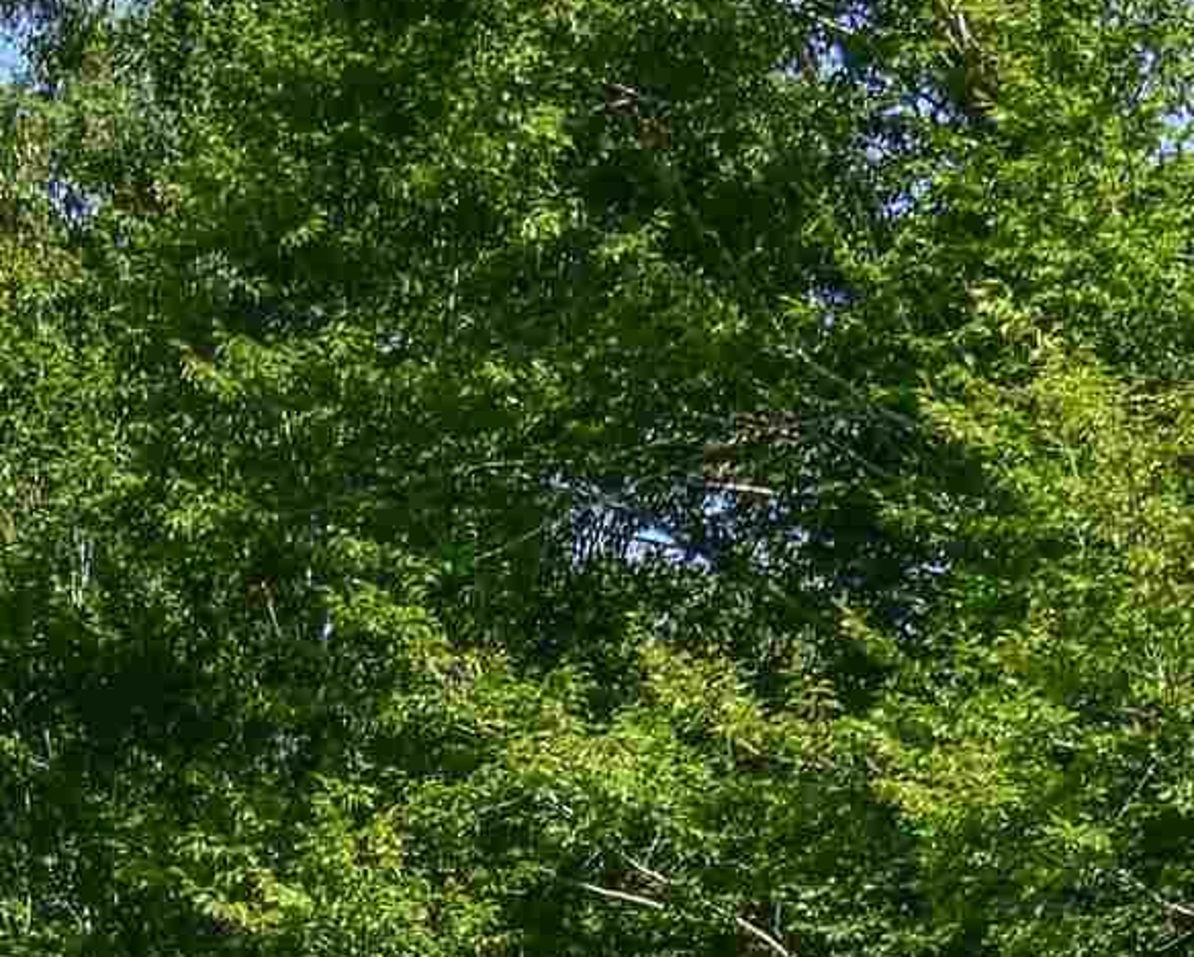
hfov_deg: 12.9
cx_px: 213
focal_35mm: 148
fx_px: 5233
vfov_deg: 9.8
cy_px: 1883
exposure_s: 1/320
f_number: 11
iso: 400
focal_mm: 20
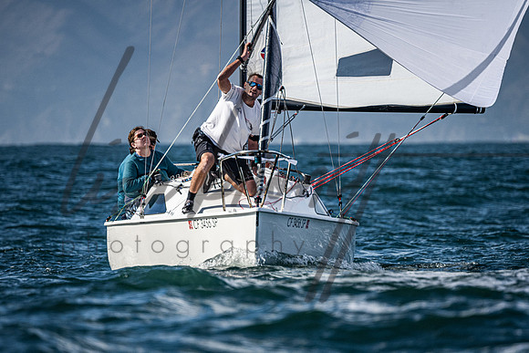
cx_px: 247
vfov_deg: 2.7
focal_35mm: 516
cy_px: 221
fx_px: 7586
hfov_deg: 4.0
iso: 320
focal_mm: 400
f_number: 5.6
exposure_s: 1/3200
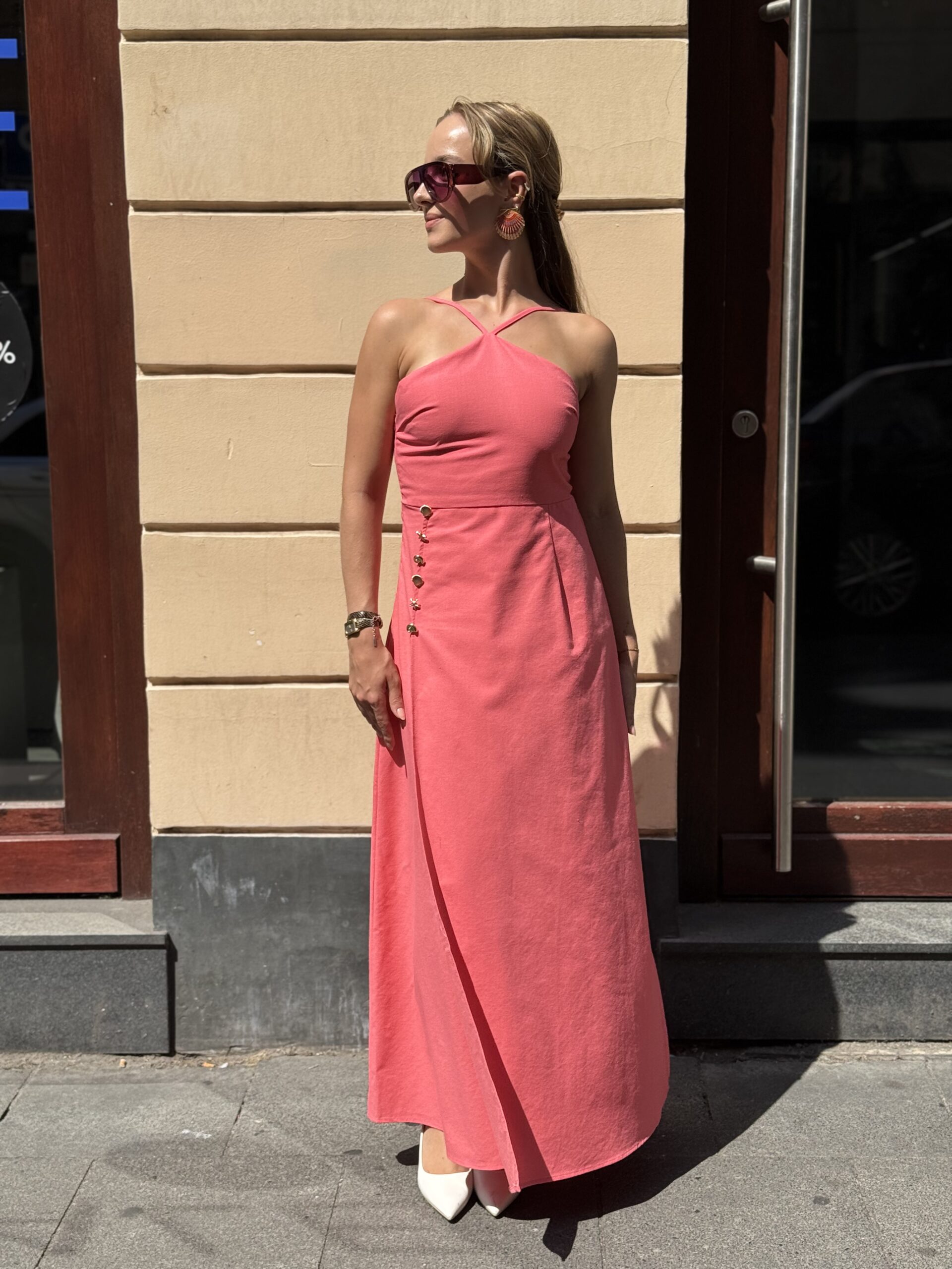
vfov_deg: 39.7
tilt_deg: -8.2
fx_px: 1760
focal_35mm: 48
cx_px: 476
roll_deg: +0.4
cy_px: 634
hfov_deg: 30.3
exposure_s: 1/6410
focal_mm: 6.76
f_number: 1.78
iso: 64
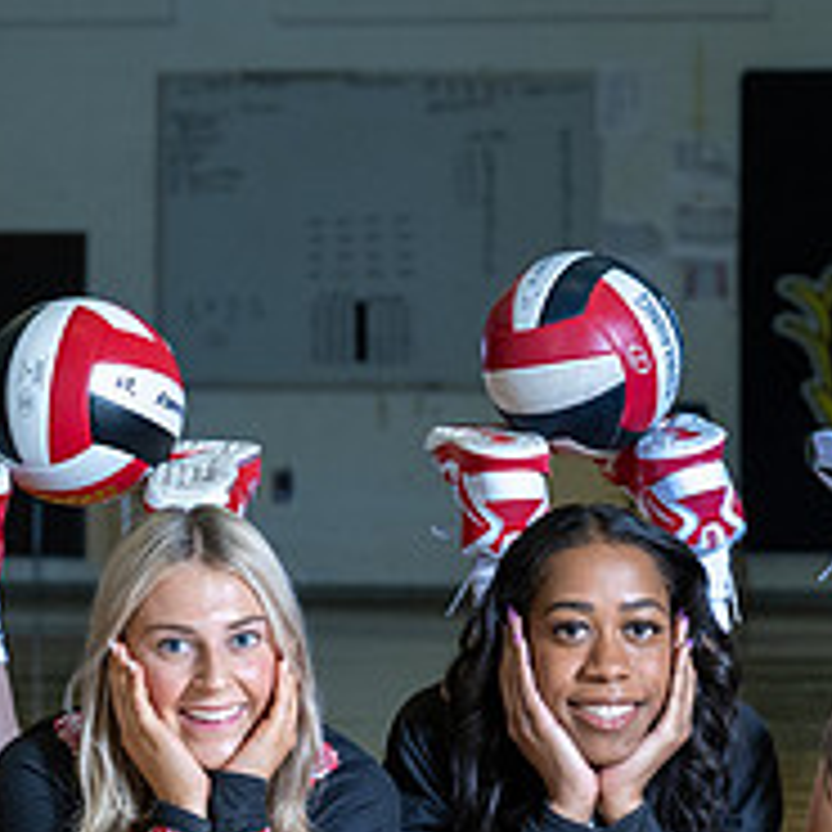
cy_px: 862
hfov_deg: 6.4
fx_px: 7315
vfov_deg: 6.5
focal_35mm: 269
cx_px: 1178
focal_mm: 70
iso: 640
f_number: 4.5
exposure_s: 1/160
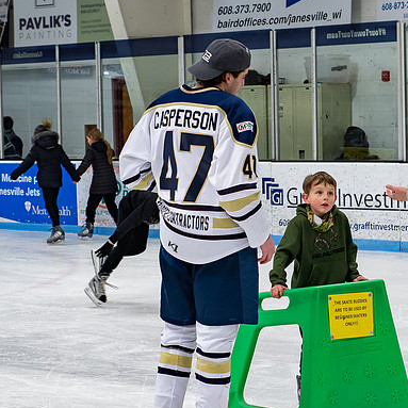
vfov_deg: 15.2
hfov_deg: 15.1
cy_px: 221
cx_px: 320
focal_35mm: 115
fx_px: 1534
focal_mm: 48
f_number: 4.5
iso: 400
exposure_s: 1/250
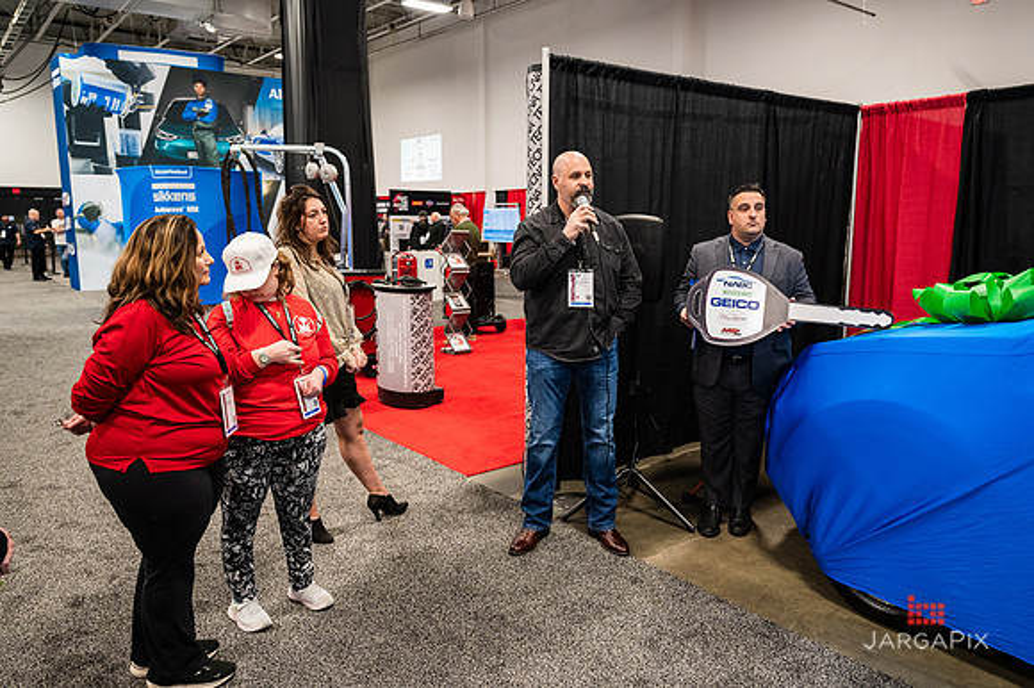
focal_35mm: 26
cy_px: 330
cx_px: 539
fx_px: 741
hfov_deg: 69.8
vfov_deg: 49.8
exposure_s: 1/200
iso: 3200
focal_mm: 24
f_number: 3.5
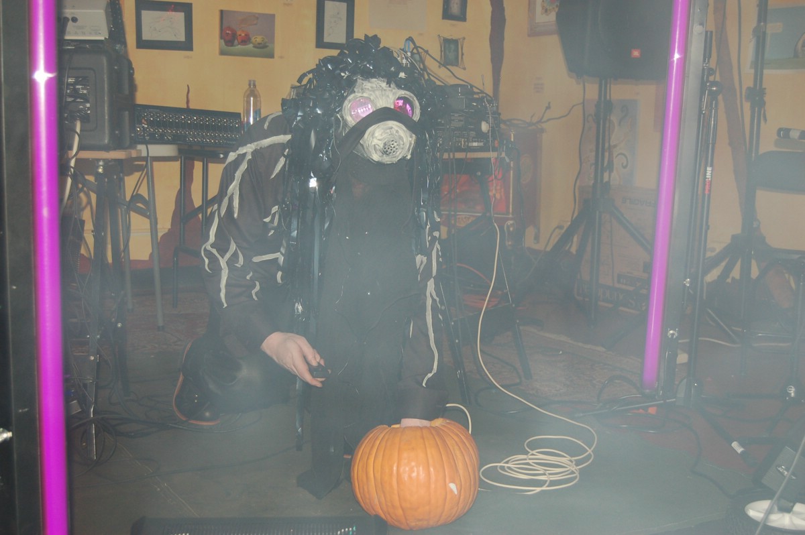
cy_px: 268
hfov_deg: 42.4
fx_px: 1039
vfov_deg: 28.9
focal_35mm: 46
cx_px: 402
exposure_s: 1/60
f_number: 4.5
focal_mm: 31
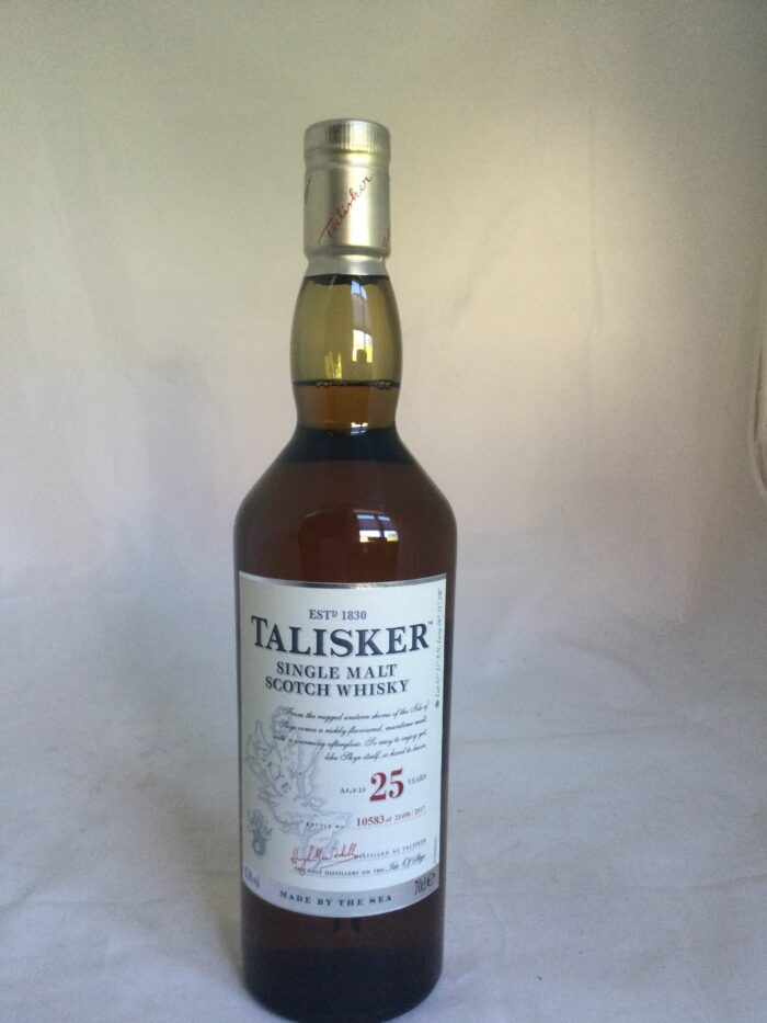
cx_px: 384
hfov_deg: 45.5
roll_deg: +0.6
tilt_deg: -6.2
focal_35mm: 31
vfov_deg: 58.3
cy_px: 512
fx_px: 916
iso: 80
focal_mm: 3.3
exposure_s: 1/33
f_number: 2.4
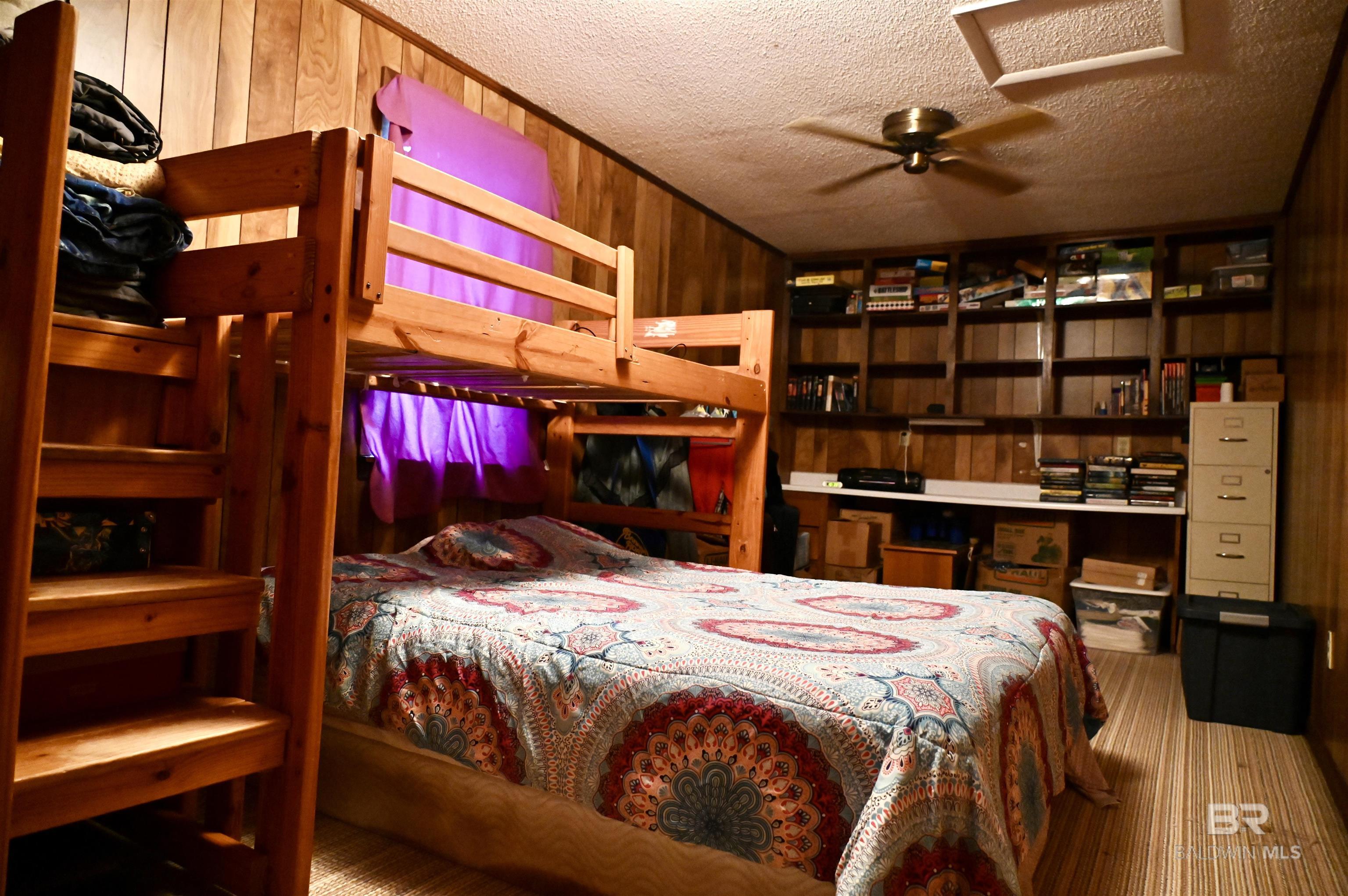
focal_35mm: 24
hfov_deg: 73.8
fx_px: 898
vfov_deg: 53.1
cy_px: 448
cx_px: 674
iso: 8000
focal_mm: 24
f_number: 4
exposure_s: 1/60
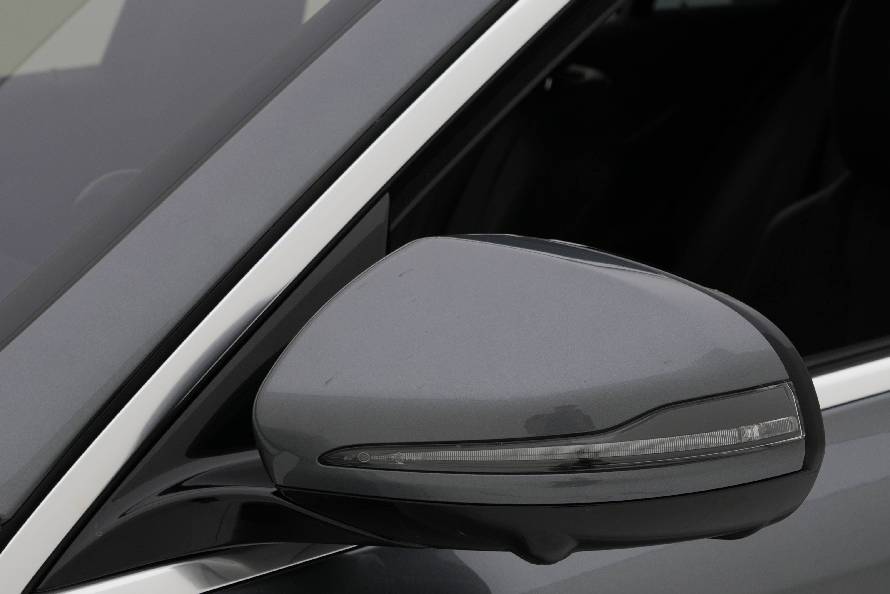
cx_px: 529
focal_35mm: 99
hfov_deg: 20.7
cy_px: 418
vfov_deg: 13.8
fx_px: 2438
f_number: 7.1
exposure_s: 1/50
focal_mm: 41.6
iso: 125
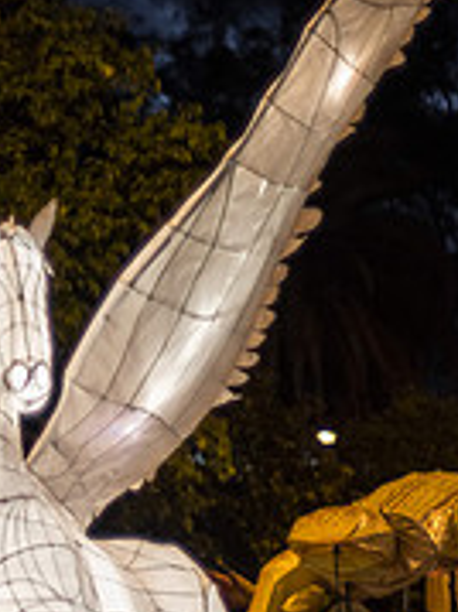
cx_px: -36
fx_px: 3197
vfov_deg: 10.9
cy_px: 448
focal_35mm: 181
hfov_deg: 8.1
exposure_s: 1/80
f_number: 1.4
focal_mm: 50
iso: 500
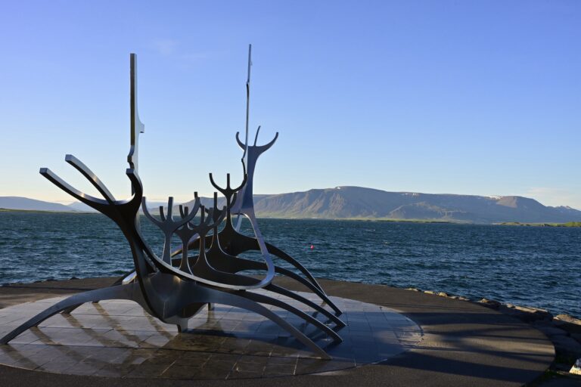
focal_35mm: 32
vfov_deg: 41.7
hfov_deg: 59.5
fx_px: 508
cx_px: 290
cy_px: 194
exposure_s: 1/320
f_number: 11
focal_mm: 31.5
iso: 400
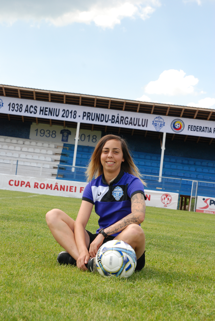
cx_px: 108
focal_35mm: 48
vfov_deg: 41.1
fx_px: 429
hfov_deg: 28.2
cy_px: 160
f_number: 9
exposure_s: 1/320
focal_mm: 32
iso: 400
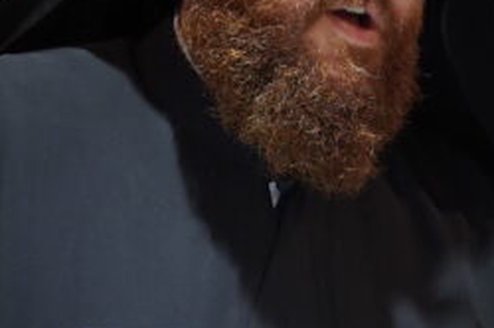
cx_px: 502
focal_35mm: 197
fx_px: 2700
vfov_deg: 6.9
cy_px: 92
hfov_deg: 10.4
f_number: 4
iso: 1600
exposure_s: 1/60
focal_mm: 48
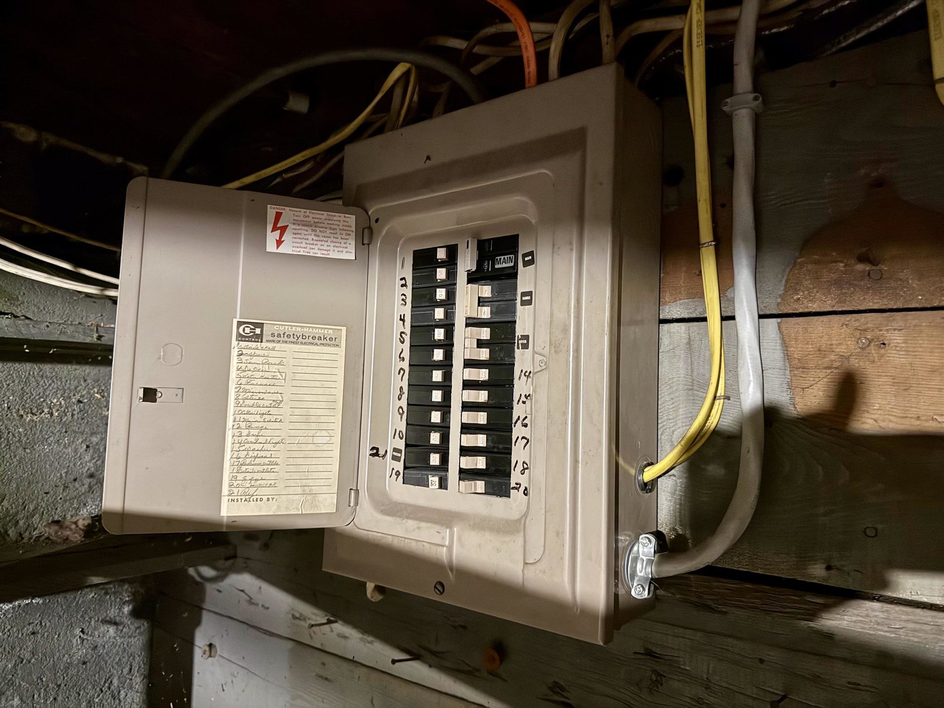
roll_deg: -1.7
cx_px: 472
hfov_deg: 71.6
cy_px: 354
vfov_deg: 56.8
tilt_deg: +5.1
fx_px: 654
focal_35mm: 24
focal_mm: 6.76
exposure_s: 1/17
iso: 1250
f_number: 1.78
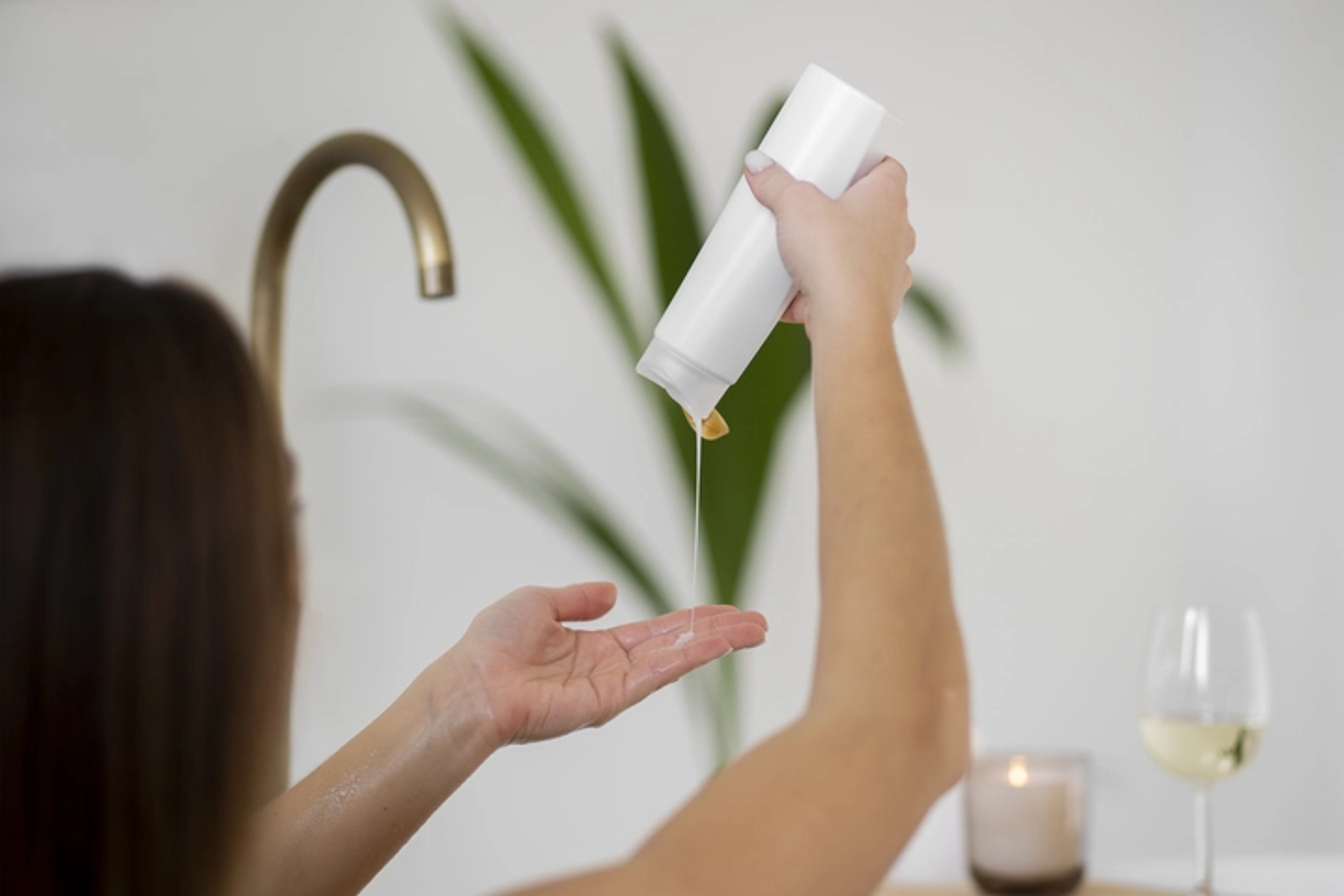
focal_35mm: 85
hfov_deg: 23.9
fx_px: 3173
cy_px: 448
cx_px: 672
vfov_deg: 16.1
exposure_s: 1/500
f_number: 2.2
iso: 100
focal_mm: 85
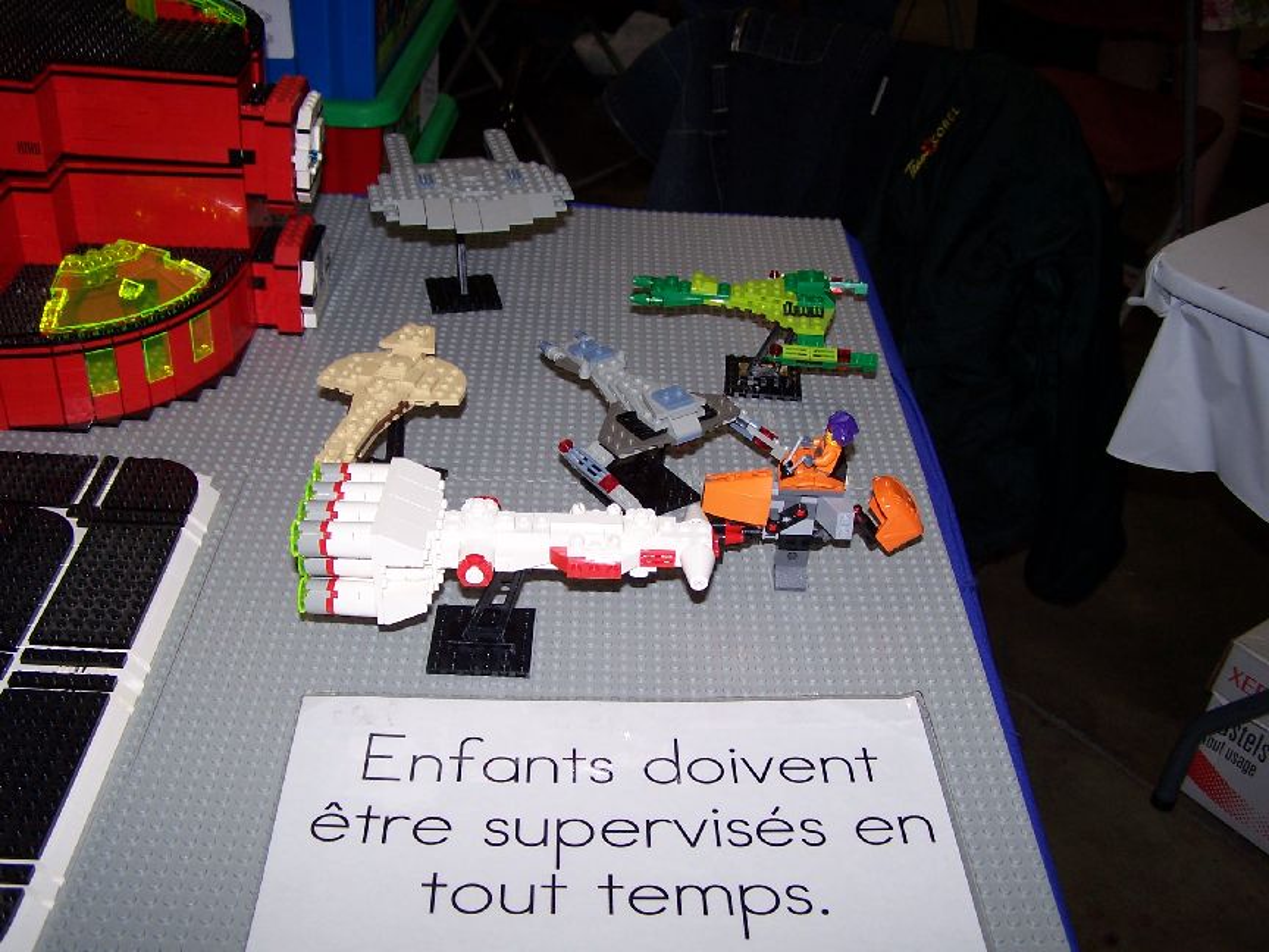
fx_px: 1393
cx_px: 634
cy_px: 476
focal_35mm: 38
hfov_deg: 49.0
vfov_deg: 37.7
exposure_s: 1/60
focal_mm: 6.3
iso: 80
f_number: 2.8
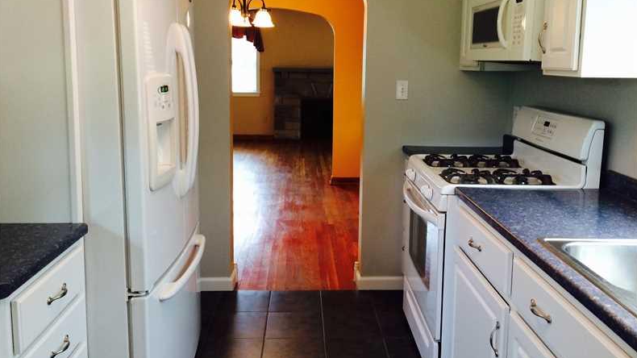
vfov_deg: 36.4
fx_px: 540
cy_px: 133
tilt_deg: -10.2
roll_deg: -0.9
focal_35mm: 32
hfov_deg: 61.0
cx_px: 318
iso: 64
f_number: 2.2
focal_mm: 4.15
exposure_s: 1/30
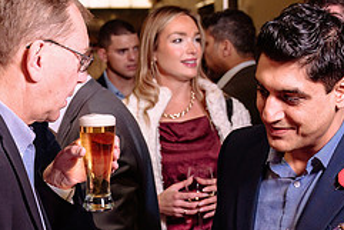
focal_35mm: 116
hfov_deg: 17.6
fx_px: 1109
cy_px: 104
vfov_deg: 11.8
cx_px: 120
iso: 800
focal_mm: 37
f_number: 3.5
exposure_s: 1/100
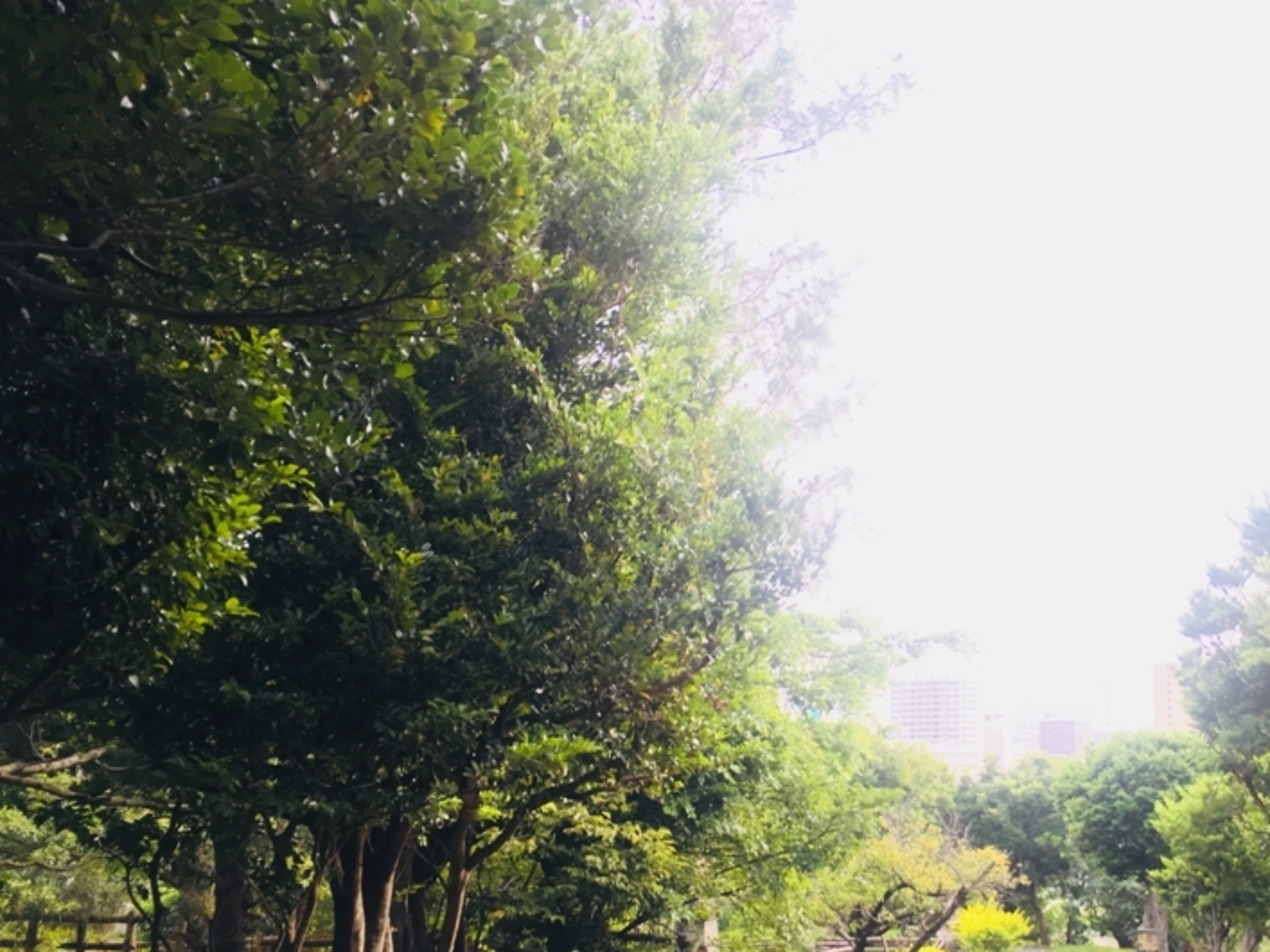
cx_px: 898
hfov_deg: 43.8
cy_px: 505
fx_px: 1541
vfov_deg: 34.3
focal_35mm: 42
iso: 32
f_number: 2.2
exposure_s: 1/60
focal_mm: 4.15
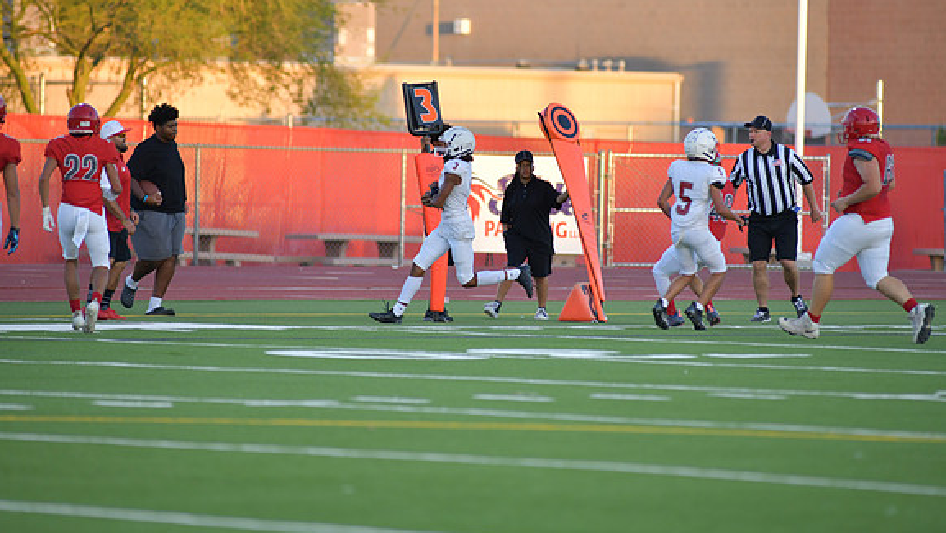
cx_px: 472
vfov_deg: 3.8
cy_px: 224
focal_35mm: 316
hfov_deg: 6.8
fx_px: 7929
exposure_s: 1/1250
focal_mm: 300
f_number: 3.5
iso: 640
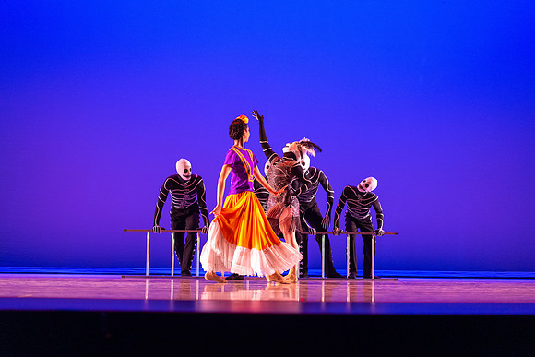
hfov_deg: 36.2
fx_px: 818
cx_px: 268
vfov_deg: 24.6
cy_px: 178
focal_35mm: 55
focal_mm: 55
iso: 1000
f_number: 1.8
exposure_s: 1/200
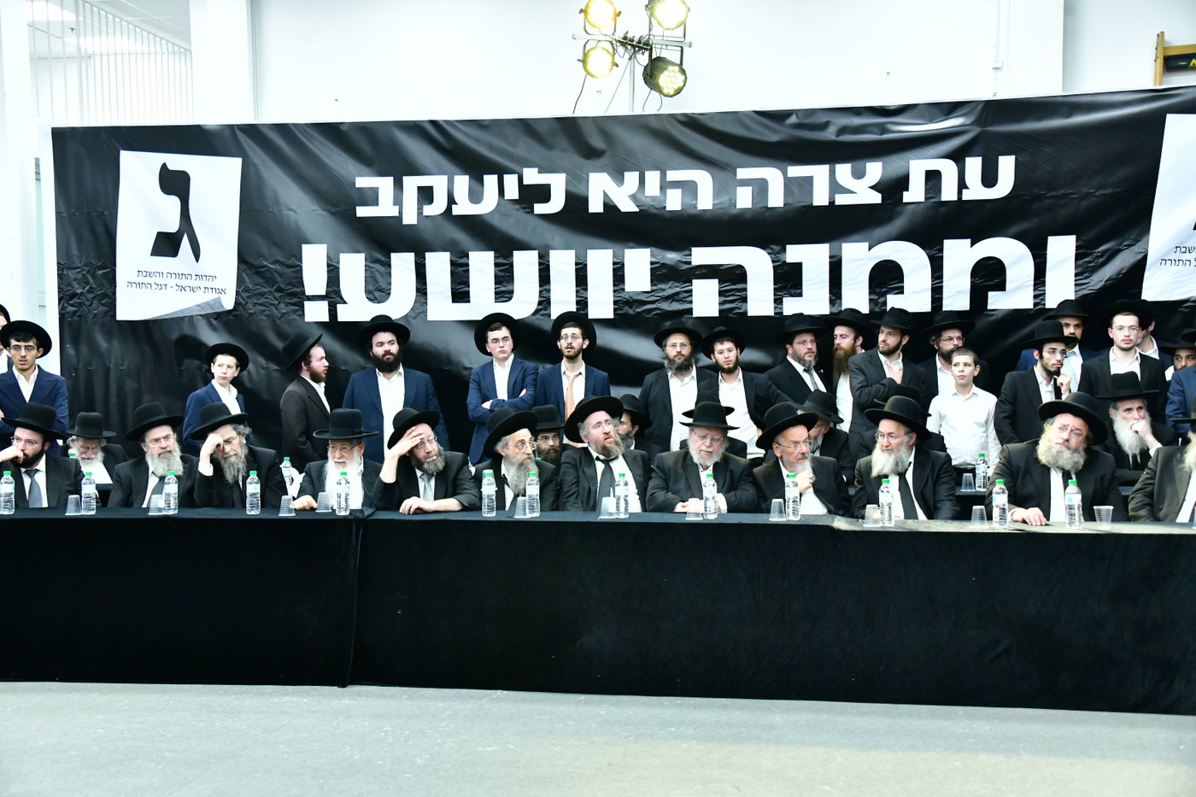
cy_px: 398
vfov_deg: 29.9
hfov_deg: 43.6
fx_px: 1495
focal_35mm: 45
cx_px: 598
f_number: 5.6
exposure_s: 1/125
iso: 3200
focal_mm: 45
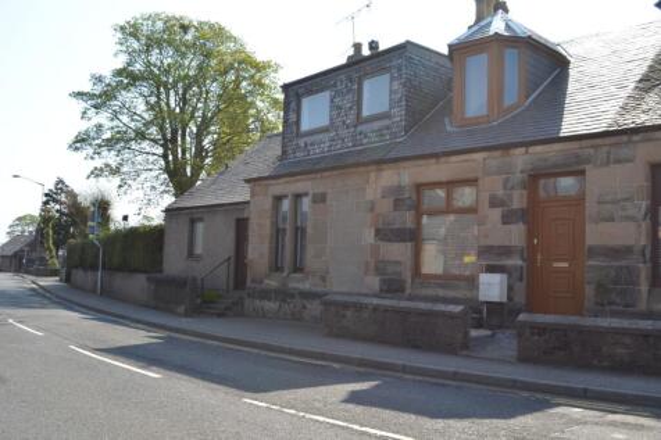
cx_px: 330
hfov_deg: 53.1
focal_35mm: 36
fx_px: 661
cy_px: 220
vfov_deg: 36.8
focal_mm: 24
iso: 140
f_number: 8
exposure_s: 1/250
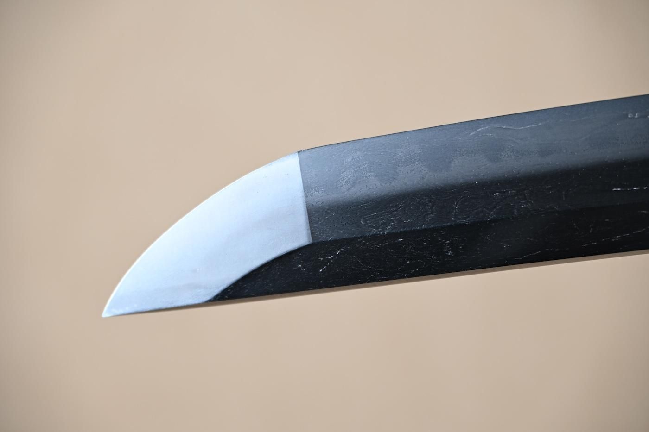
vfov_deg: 7.3
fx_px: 3380
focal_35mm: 188
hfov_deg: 11.0
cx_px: 324
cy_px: 216
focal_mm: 125
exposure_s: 1/1.6
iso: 100
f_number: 6
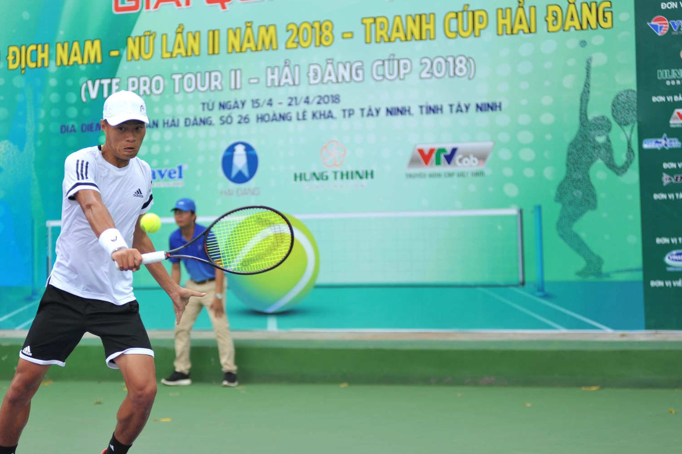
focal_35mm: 106
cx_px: 258
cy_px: 248
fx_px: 2007
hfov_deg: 19.3
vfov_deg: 12.9
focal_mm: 80
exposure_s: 1/2000
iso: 400
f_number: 2.8
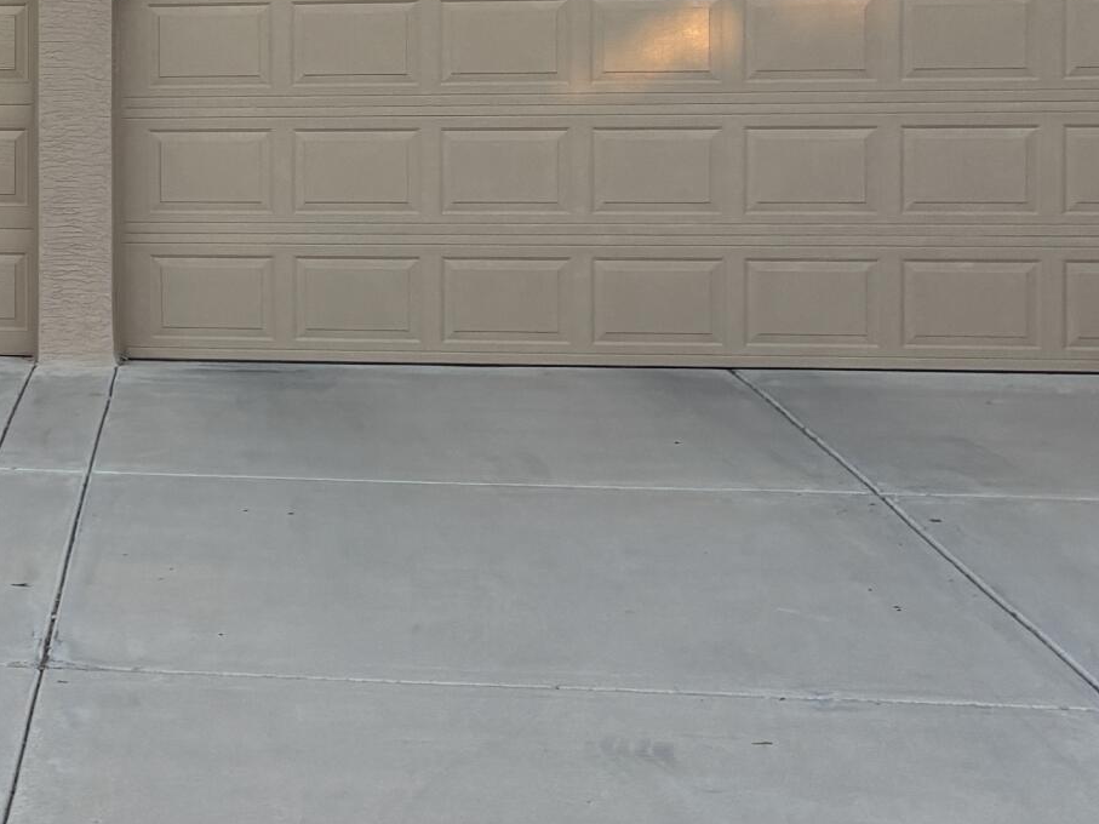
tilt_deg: -1.4
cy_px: 104
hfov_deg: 20.7
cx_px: -339
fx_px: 2730
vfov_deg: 17.0
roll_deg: +0.9
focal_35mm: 86
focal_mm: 5.96
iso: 50
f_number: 1.6
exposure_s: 1/341
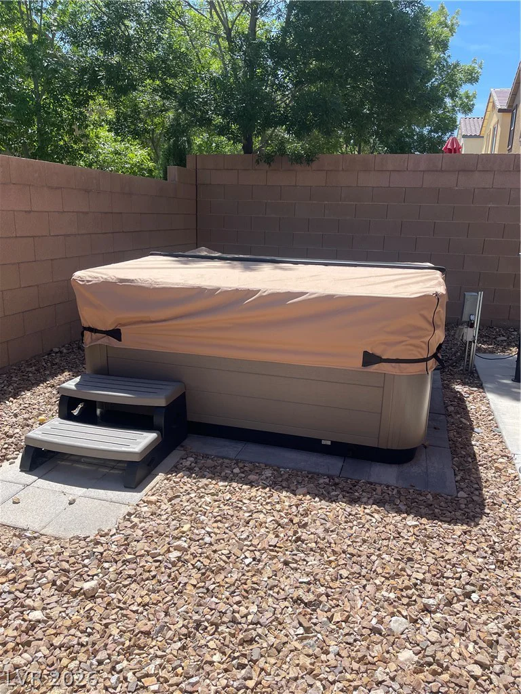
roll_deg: -1.5
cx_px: 260
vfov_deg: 69.4
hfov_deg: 54.9
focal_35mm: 25
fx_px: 502
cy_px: 347
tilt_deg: -12.2
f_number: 1.6
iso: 32
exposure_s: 1/2288
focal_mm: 5.1
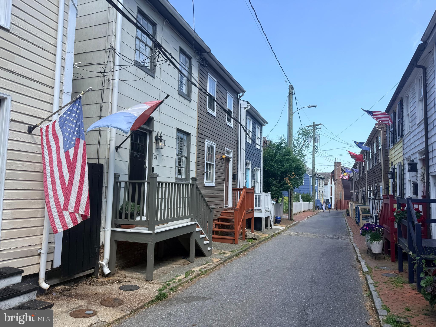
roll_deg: -1.7
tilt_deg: +5.3
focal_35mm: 24
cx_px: 218
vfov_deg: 56.8
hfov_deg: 71.6
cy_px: 164
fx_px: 302
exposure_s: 1/2299
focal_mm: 6.76
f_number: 1.78
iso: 80
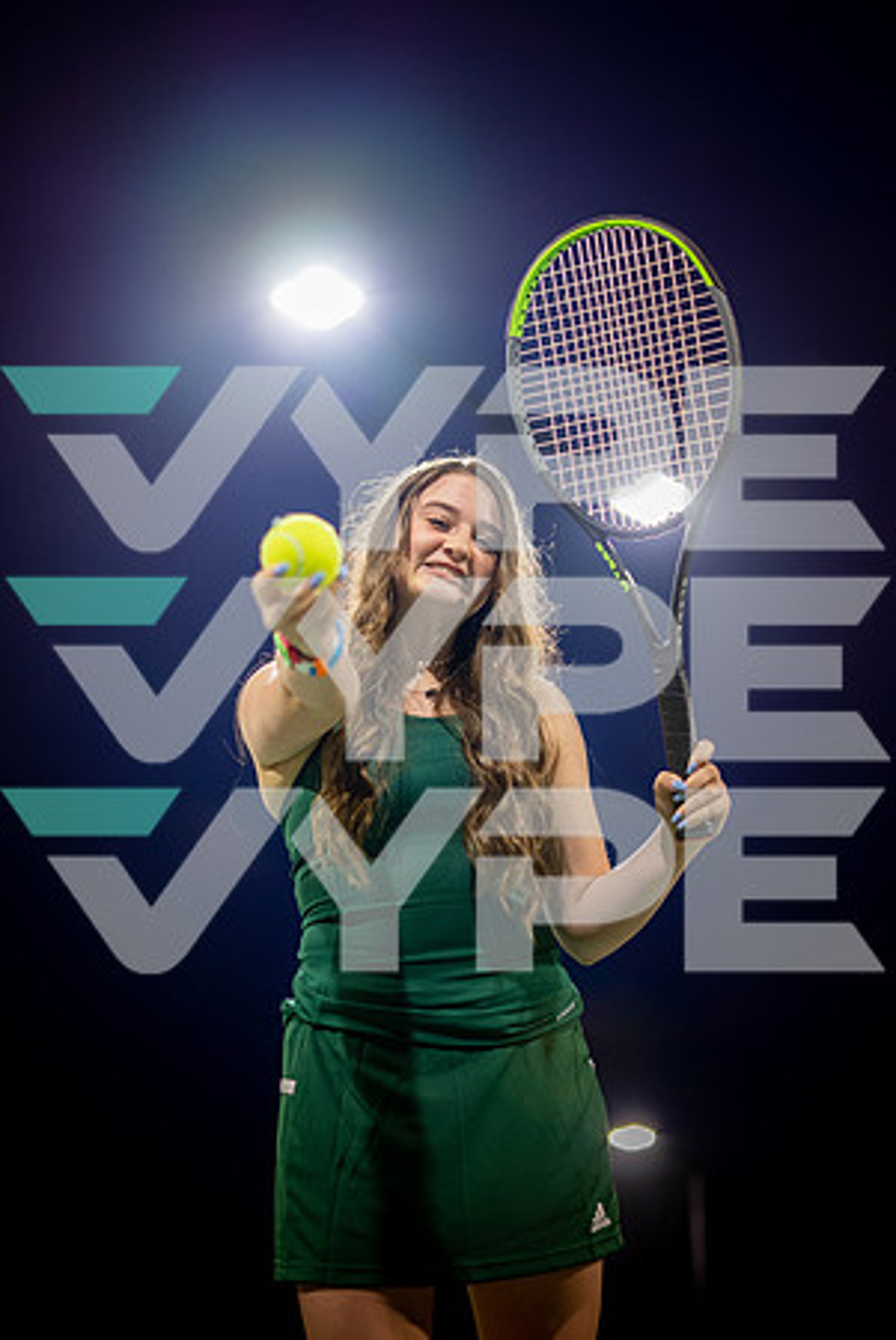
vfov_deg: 39.6
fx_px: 1862
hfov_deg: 27.1
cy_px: 670
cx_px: 448
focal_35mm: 50
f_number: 1.8
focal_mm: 50
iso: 640
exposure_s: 1/200
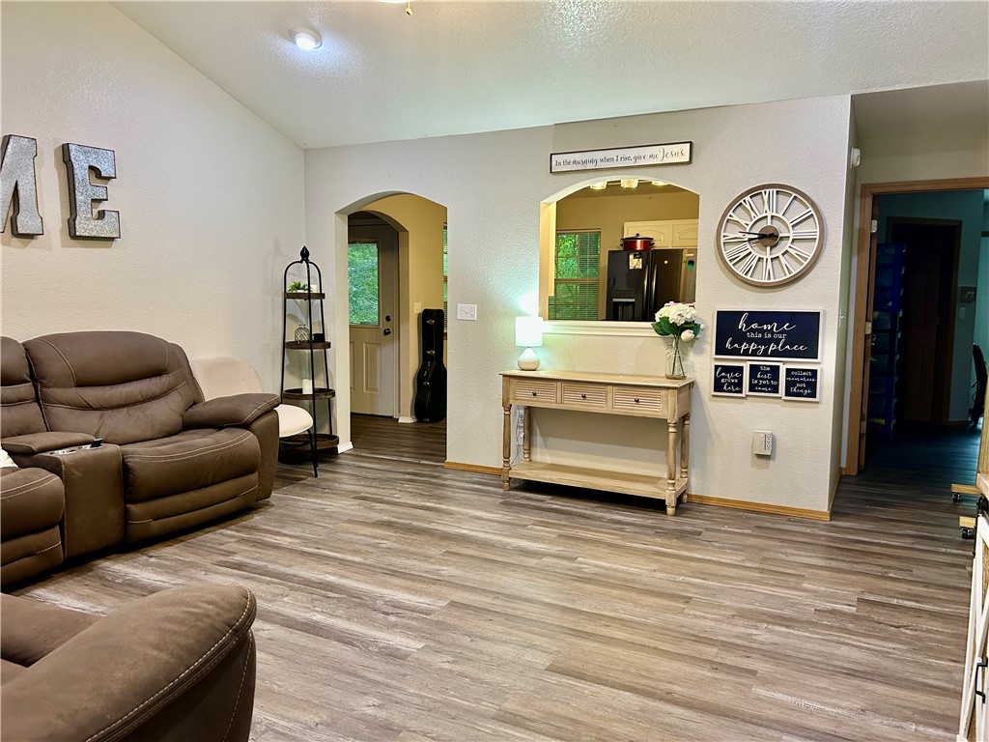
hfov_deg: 67.3
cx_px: 494
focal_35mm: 26
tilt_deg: -5.6
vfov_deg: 53.1
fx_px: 743
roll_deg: -0.5
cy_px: 371
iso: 160
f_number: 1.5
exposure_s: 1/60
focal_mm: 5.7
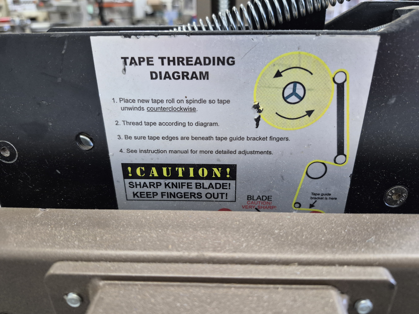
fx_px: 278
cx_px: 210
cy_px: 157
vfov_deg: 58.9
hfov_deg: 73.9
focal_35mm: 23
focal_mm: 5.4
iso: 800
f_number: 1.8
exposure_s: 1/120
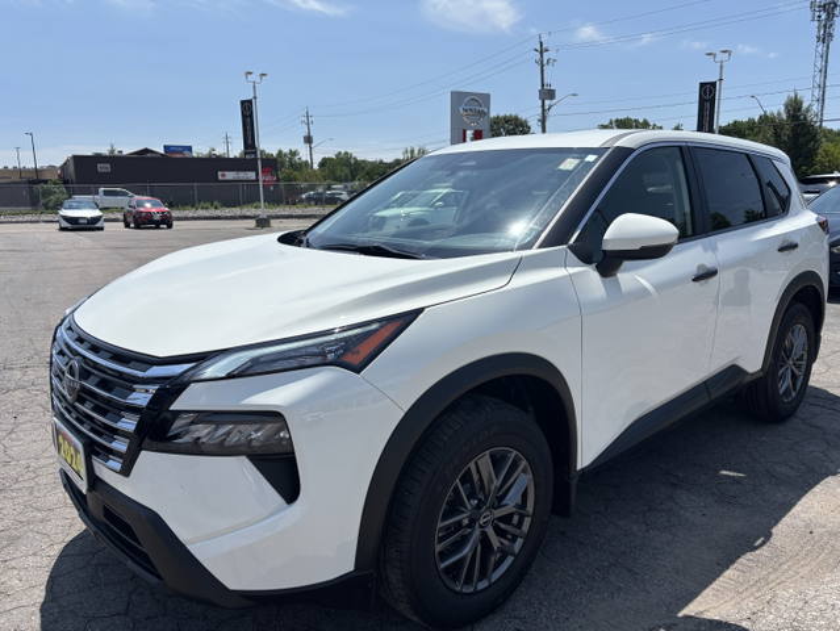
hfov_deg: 67.3
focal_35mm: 26
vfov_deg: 53.1
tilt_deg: -11.2
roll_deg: +0.8
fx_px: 631
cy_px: 316
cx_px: 420
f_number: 1.6
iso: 50
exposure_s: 1/5952
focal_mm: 5.96
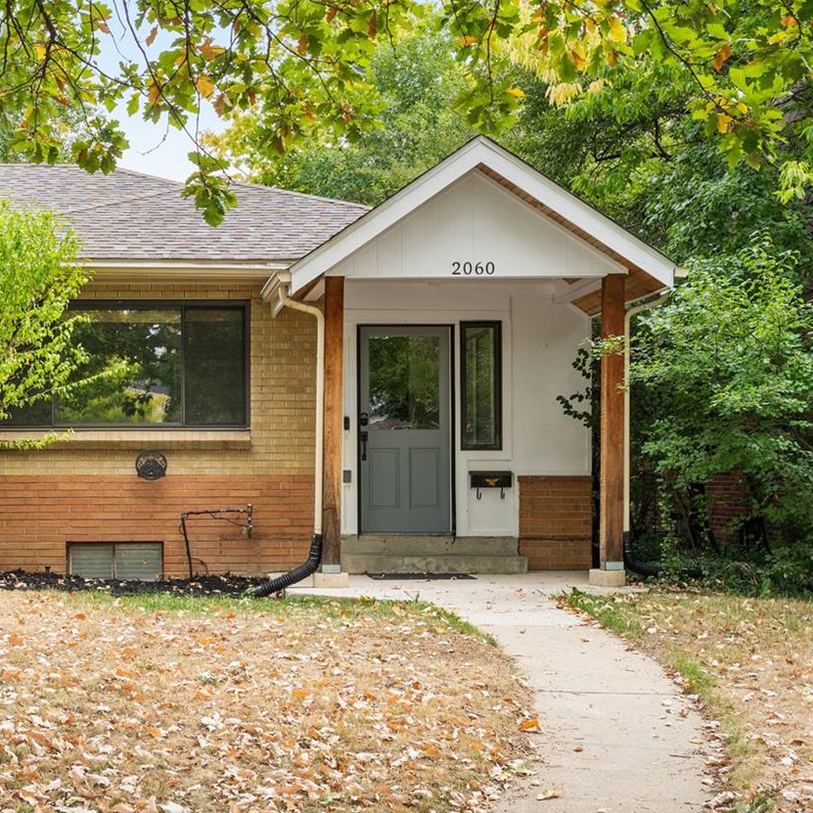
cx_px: 190
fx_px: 1435
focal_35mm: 54
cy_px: 373
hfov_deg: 31.0
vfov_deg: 31.6
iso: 800
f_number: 8
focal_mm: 33
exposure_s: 1/800
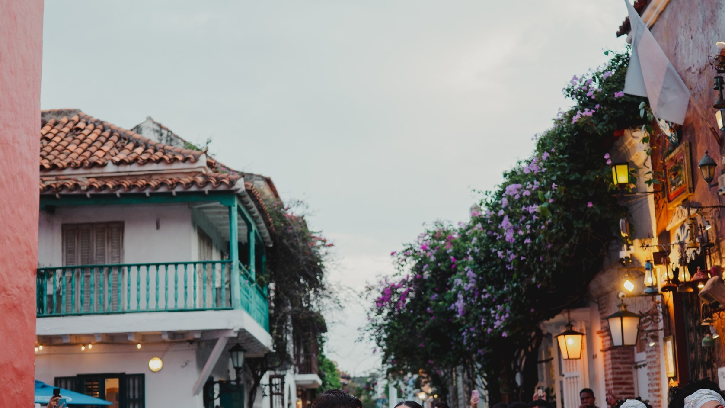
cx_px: 363
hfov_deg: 37.2
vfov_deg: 21.3
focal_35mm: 56
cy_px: 287
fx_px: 1076
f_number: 2.5
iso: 500
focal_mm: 35
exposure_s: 1/200
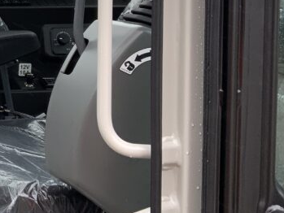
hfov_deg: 20.8
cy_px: -5
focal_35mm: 85
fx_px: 698
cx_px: -93
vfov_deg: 17.0
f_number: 1.8
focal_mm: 3
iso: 16
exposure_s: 1/302
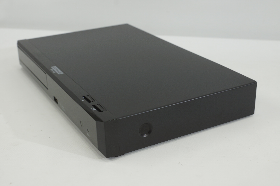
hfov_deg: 33.4
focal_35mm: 60
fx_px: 466
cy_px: 93
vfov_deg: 22.6
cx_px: 140
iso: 100
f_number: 7.1
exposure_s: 1/15
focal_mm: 40
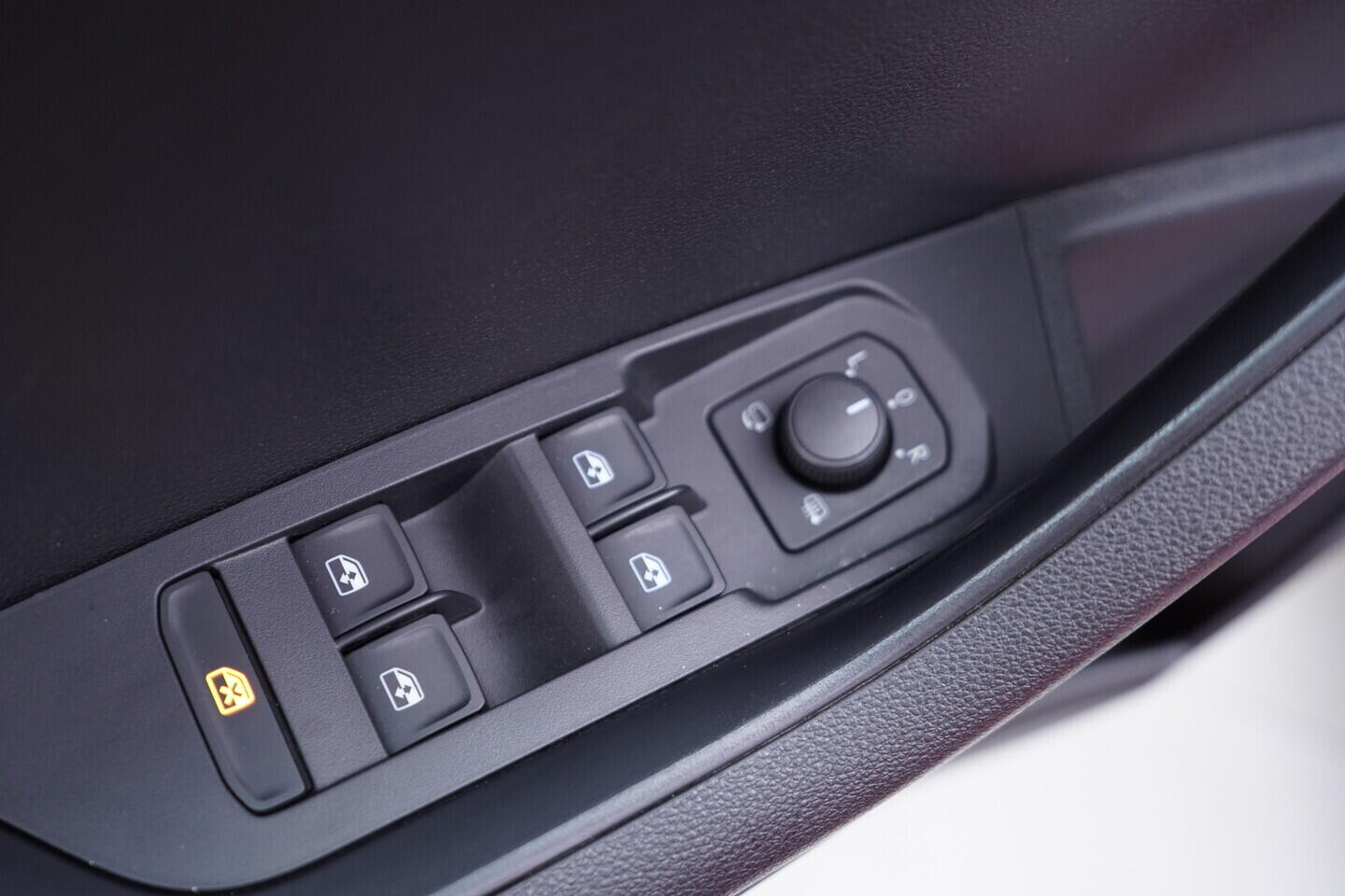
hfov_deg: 53.1
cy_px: 448
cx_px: 672
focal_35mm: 36
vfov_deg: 36.9
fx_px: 1345
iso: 500
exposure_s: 1/40
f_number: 2.8
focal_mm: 24
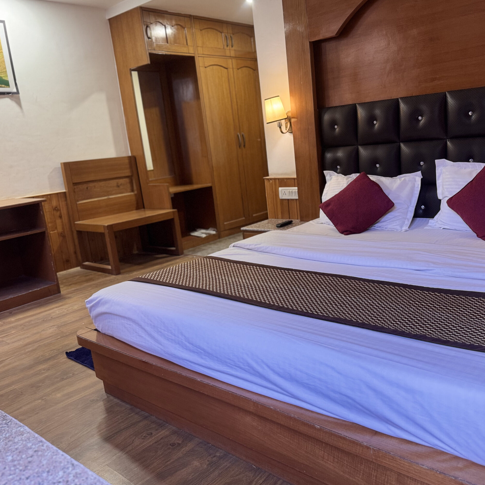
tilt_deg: -12.5
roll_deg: +5.8
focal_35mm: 29
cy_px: 242
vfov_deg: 55.6
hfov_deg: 55.5
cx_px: 271
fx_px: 460
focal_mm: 6.76
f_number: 1.78
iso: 200
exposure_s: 1/50
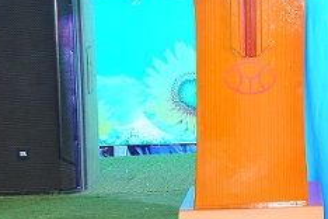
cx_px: 352
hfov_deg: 19.3
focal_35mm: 102
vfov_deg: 13.1
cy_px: -36
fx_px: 929
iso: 1000
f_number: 4
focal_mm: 35
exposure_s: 1/50
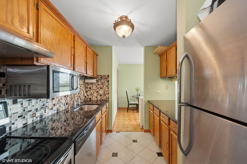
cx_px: 124
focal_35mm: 14
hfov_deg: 104.3
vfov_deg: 81.1
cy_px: 82
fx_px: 96
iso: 200
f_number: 8
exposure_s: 1/10
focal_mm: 14
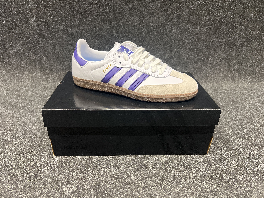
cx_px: 132
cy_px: 99
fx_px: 198
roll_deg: -1.5
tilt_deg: -27.9
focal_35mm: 26
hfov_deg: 67.3
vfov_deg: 53.1
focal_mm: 5.7
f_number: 1.5
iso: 320
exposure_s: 1/60
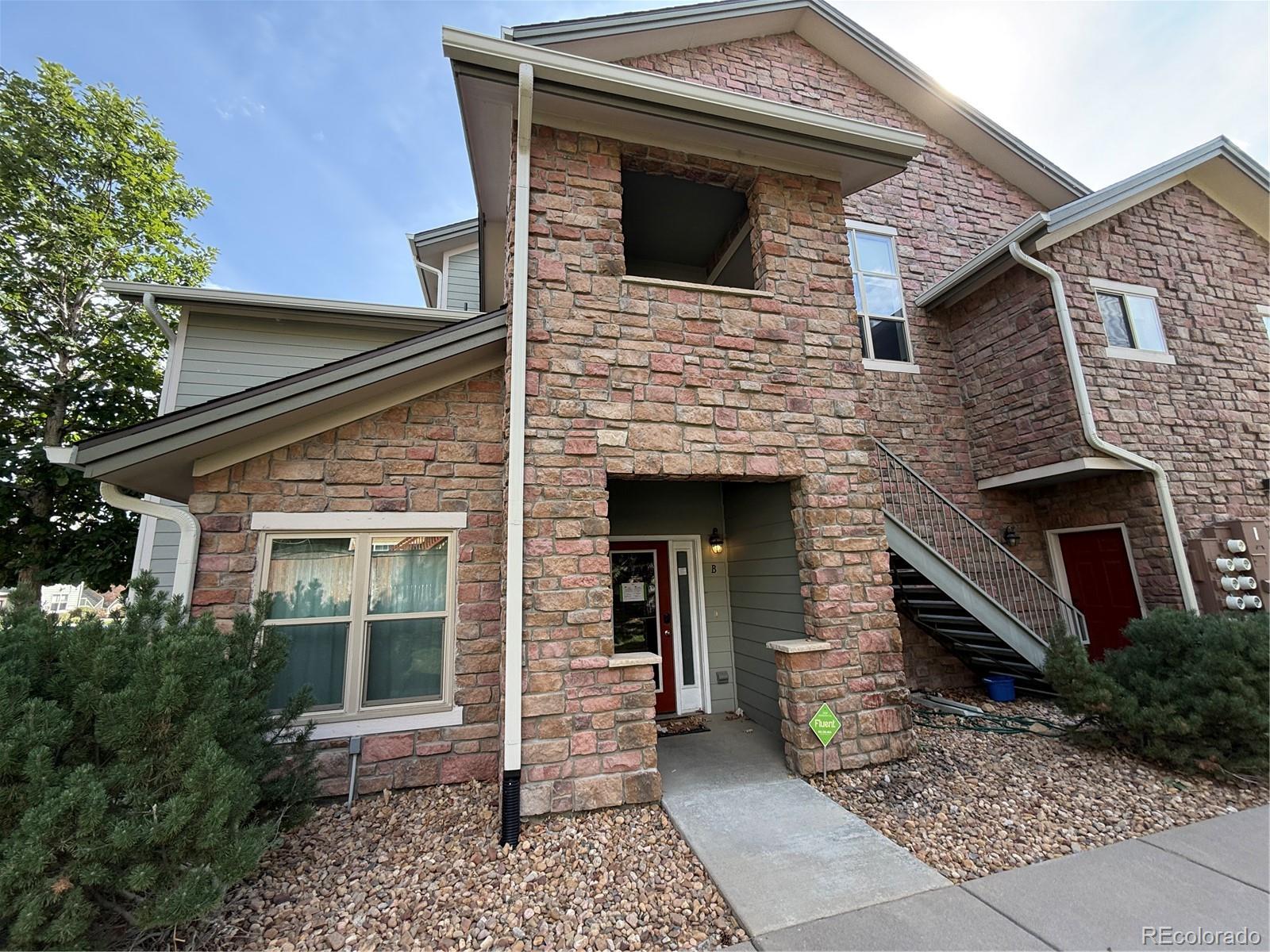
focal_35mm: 14
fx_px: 514
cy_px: 476
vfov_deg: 85.7
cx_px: 635
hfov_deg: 102.1
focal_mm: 2.22
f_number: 2.2
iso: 50
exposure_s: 1/244
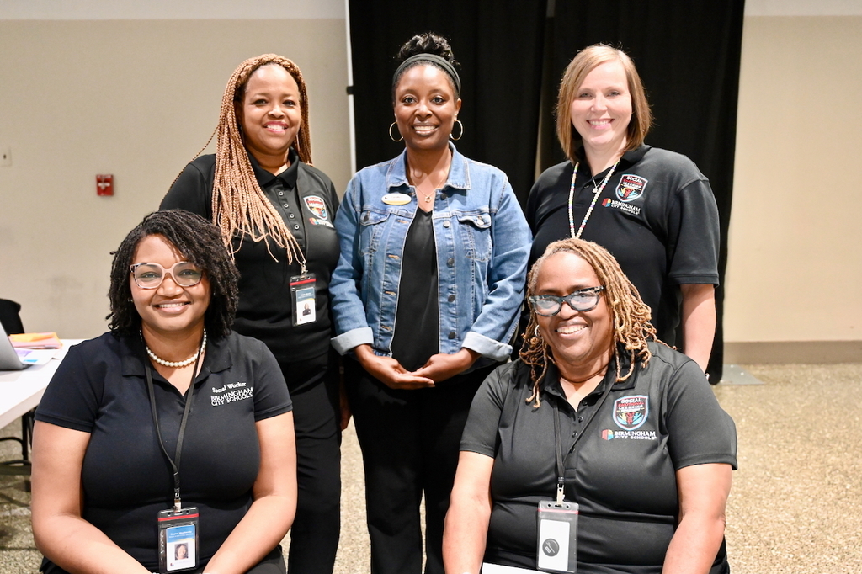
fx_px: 838
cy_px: 287
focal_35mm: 35
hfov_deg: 54.4
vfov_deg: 37.8
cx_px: 431
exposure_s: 1/200
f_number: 4
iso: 9000
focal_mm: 35
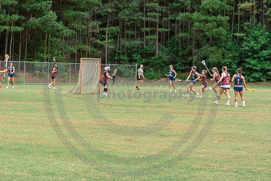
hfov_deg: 20.8
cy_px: 88
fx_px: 738
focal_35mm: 98
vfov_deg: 14.0
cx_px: 132
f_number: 5.6
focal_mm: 92
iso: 250
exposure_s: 1/500
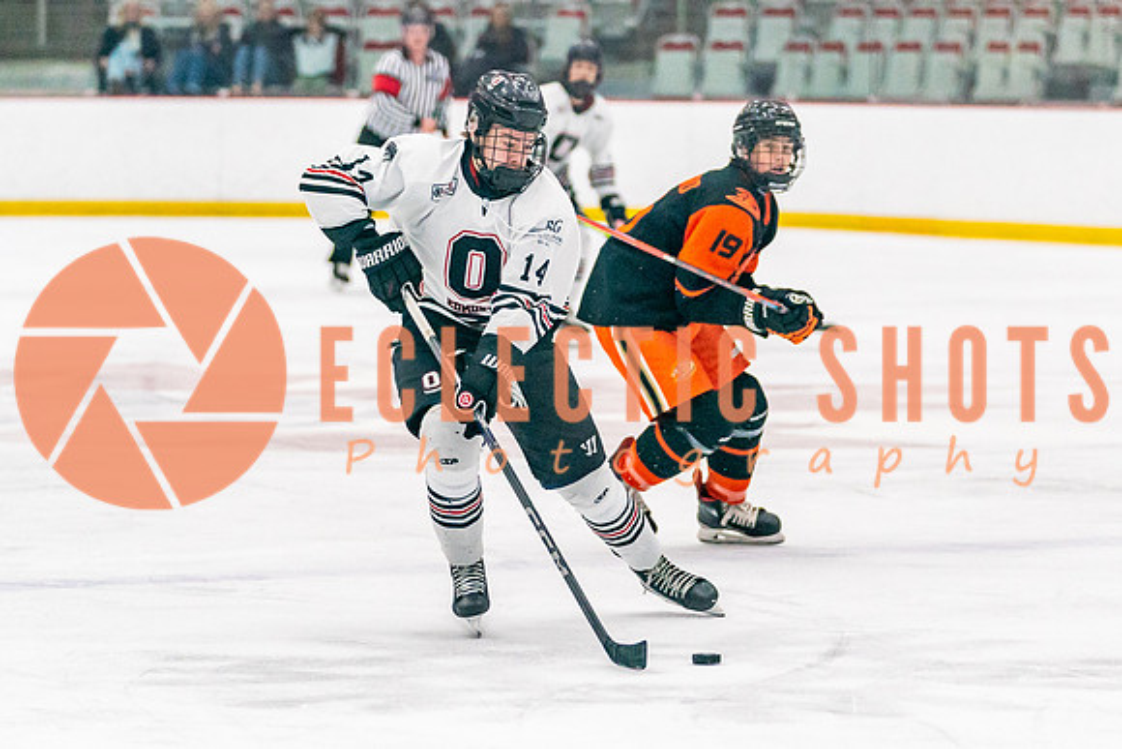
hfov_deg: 9.6
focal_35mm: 214
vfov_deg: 6.4
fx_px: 6668
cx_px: 545
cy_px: 403
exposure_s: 1/1250
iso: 3200
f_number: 2.8
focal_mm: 122
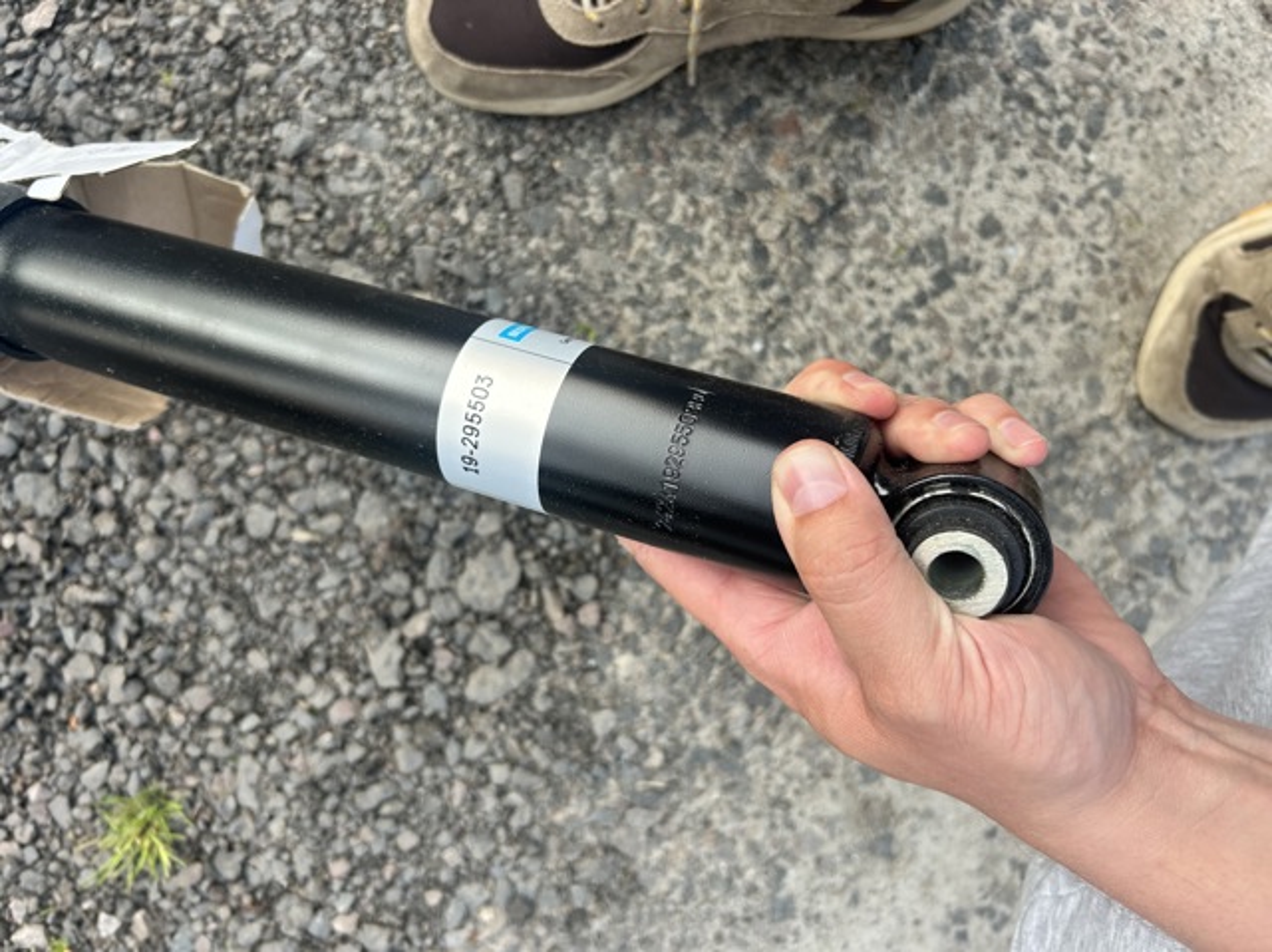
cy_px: 476
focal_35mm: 26
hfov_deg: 67.3
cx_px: 636
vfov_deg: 53.0
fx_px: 955
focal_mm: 5.7
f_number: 1.5
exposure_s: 1/359
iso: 50
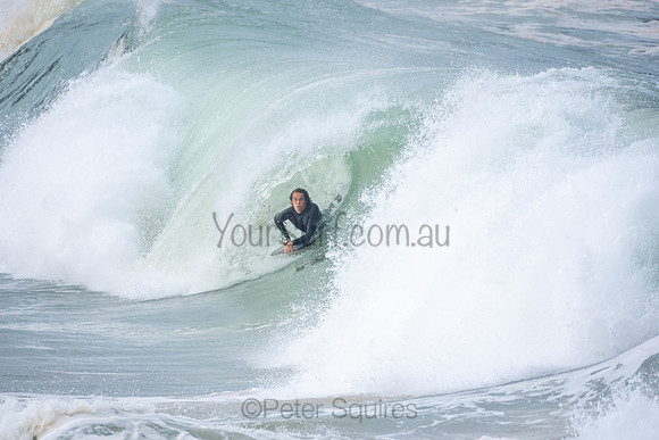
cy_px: 220
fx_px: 13732
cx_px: 330
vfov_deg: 1.8
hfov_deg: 2.7
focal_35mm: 750
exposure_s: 1/1000
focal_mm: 500
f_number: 5.6
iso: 220
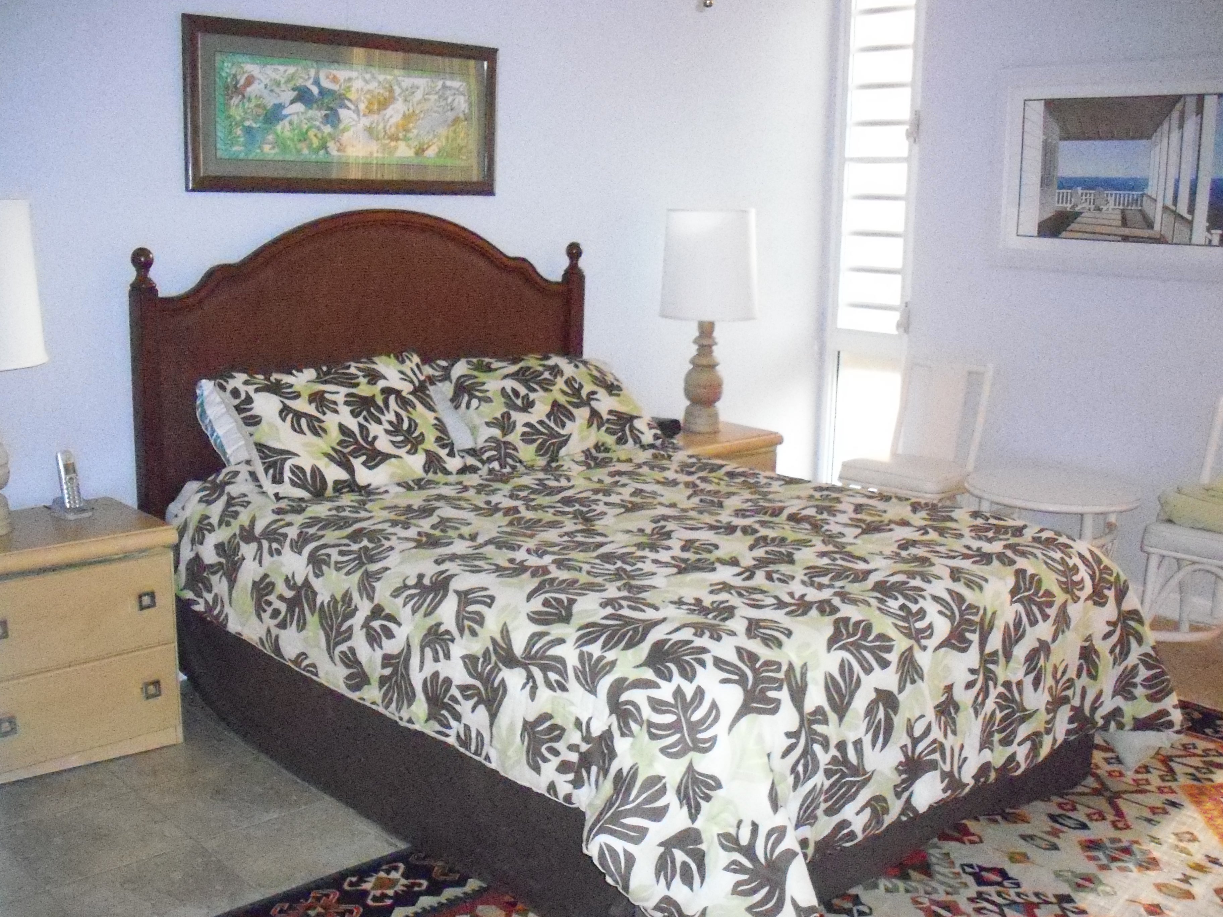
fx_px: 1343
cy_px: 458
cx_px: 612
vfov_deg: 37.7
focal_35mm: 38
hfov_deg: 49.0
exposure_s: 1/500
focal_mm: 6.3
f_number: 3.5
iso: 1600
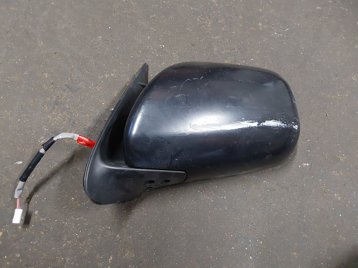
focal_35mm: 28
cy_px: 134
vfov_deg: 49.7
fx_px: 290
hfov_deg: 63.4
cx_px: 179
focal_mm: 2.91
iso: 500
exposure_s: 1/25
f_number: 1.9
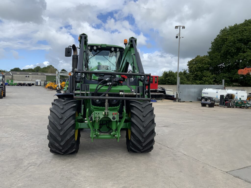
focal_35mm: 29
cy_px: 94
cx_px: 126
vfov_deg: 48.2
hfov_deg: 61.7
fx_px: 210
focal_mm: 3
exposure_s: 1/1730
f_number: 1.8
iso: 16
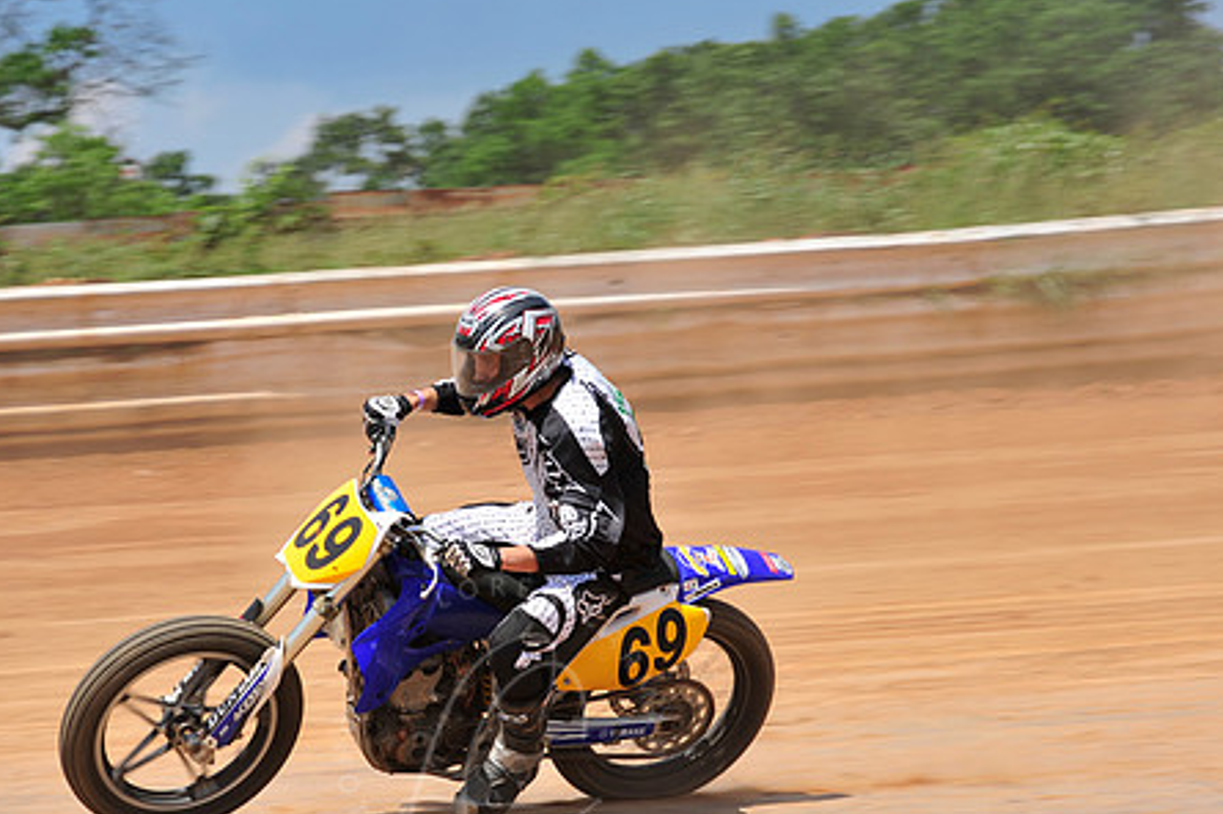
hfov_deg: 11.7
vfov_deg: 7.8
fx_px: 5975
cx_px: 497
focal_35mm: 176
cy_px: 490
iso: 200
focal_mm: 135
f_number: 10
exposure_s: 1/400
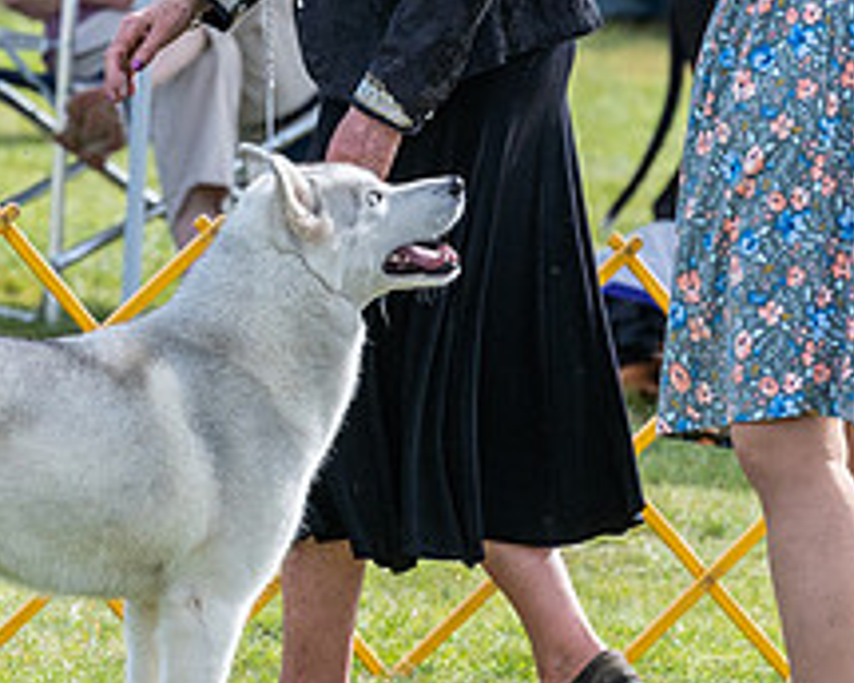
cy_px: 8
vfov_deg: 2.5
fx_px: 15772
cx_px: 98
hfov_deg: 3.1
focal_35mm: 624
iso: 640
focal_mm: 200
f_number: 5.6
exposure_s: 1/1250
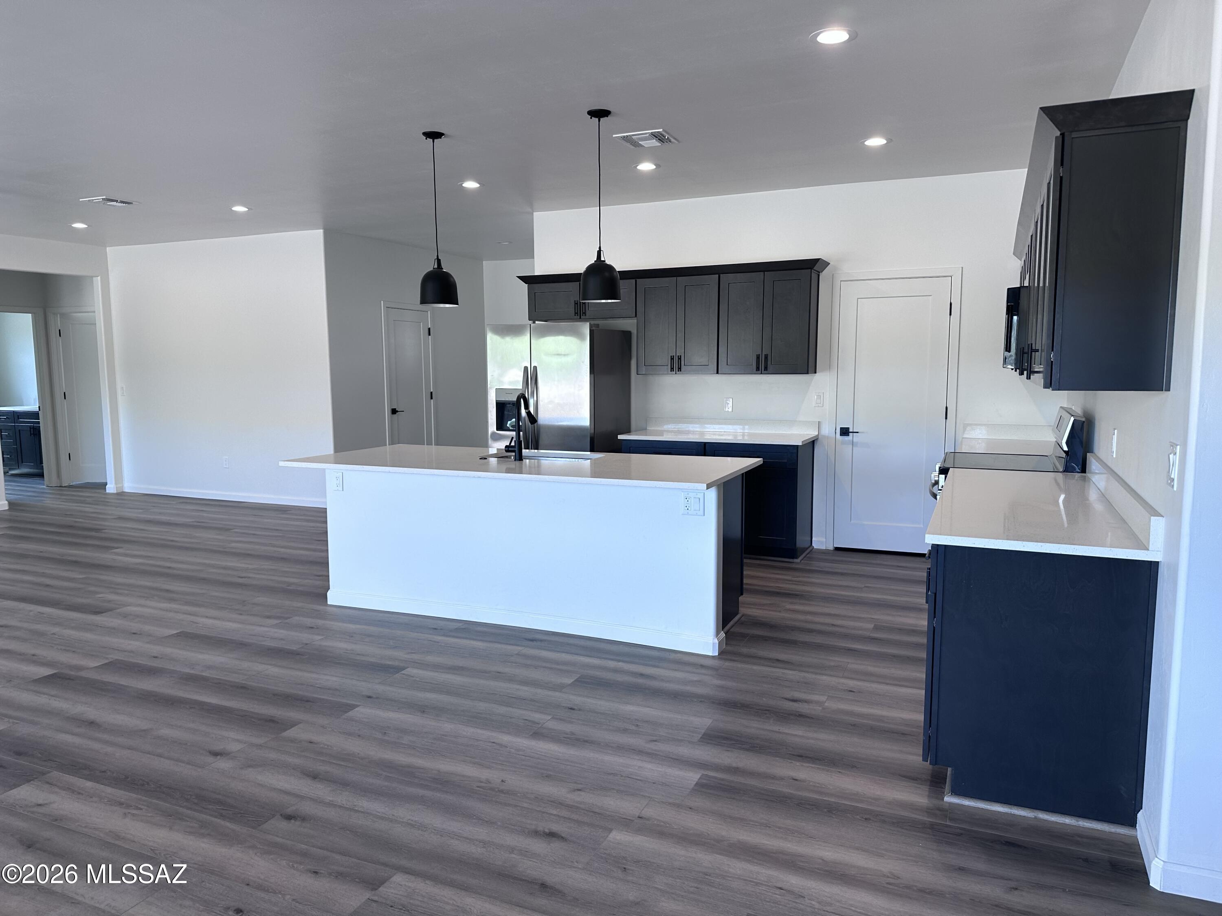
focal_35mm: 24
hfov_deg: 71.6
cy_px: 458
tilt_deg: -6.2
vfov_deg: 56.8
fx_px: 847
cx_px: 611
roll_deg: +0.1
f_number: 1.78
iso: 80
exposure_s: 1/120
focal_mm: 6.86
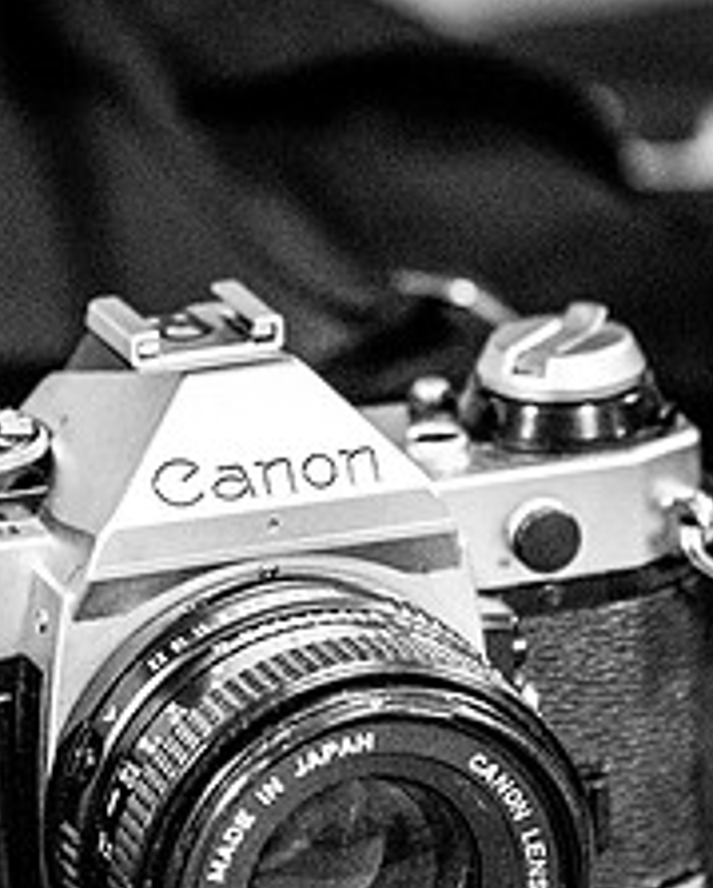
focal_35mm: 273
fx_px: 7186
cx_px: 267
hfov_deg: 5.7
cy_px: 637
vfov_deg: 7.1
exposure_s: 1/100
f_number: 2.8
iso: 6400
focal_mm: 74
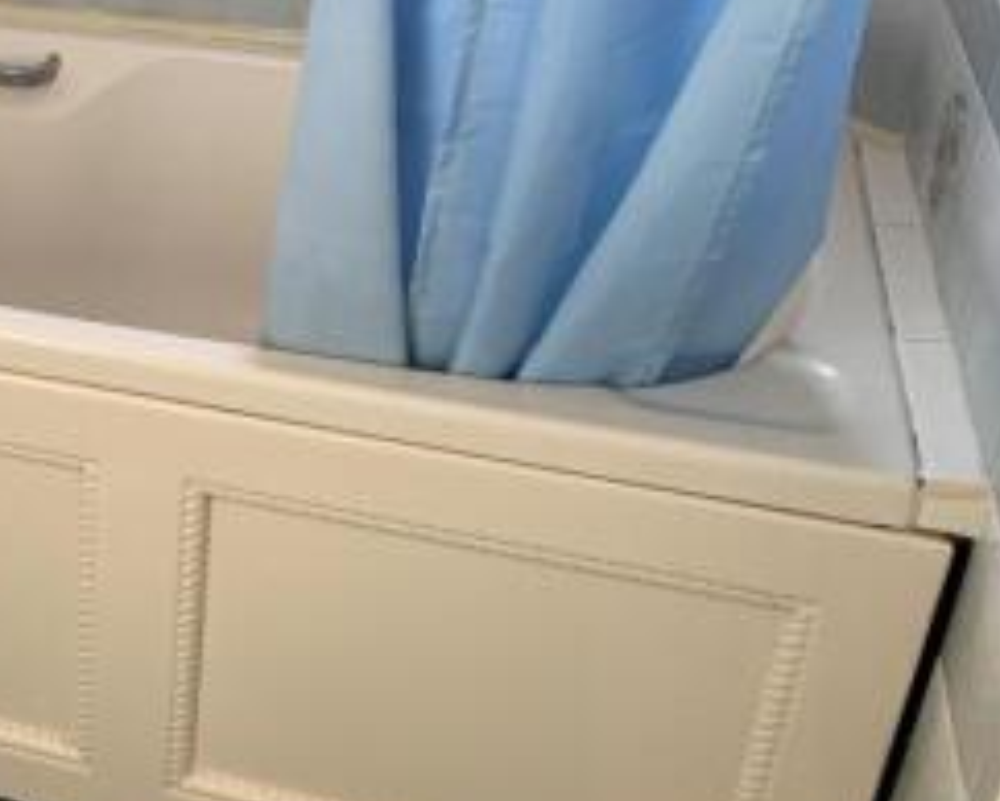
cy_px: 237
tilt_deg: -28.6
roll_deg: +2.1
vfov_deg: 24.8
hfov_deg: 27.5
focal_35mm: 61
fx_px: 1807
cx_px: -171
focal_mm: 4.25
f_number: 1.8
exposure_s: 1/121
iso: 100
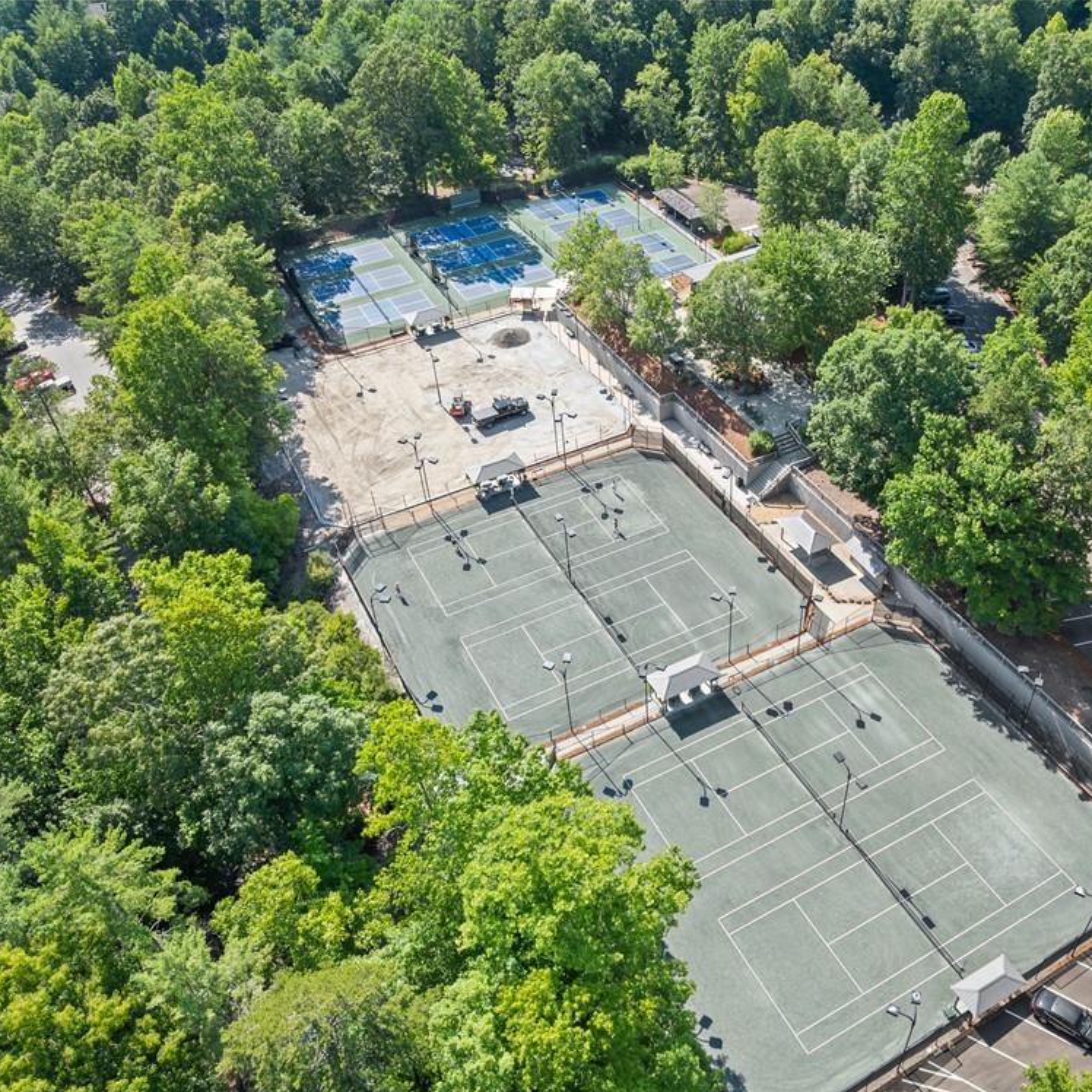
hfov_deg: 55.2
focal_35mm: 29
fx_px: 1035
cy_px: 558
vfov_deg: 55.6
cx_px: 660
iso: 100
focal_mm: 12.29
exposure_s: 1/25
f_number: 2.8
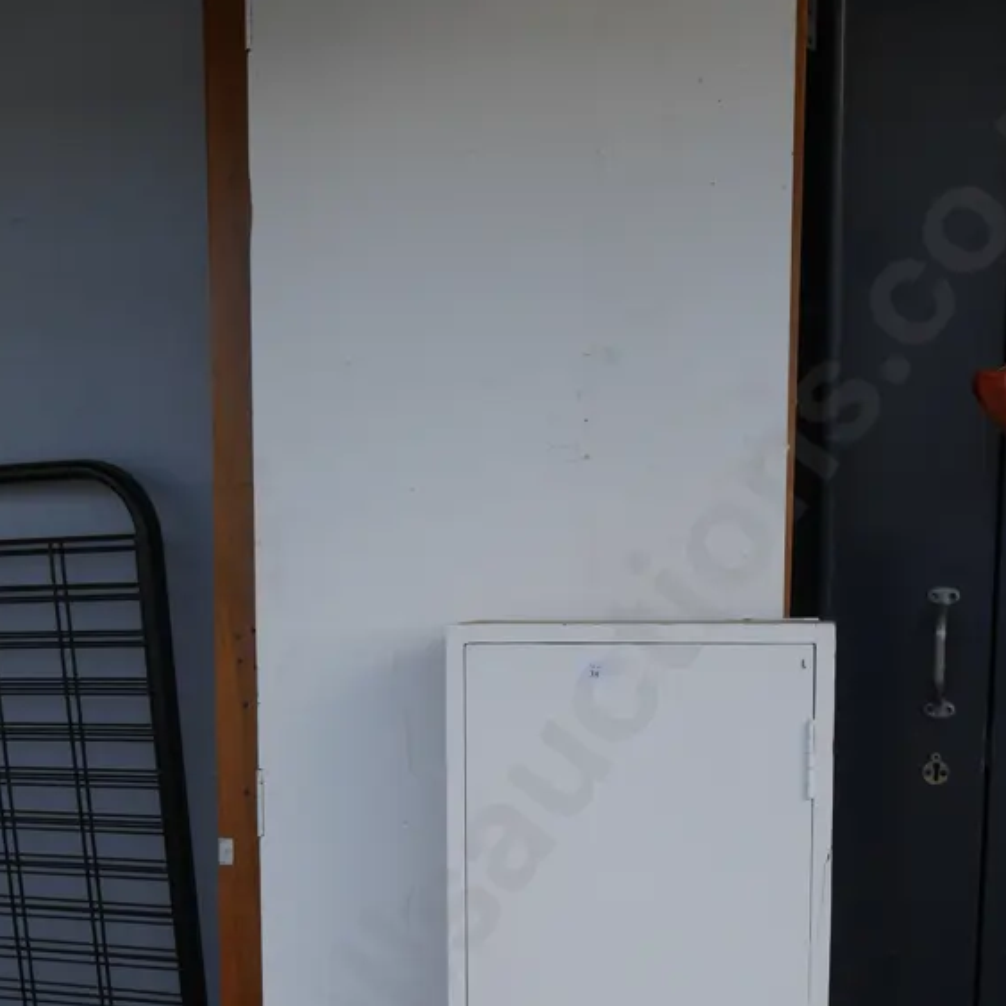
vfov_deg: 36.6
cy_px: 758
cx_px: 568
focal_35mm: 45
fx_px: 1480
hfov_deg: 37.5
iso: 200
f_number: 5
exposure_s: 1/250
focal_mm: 14
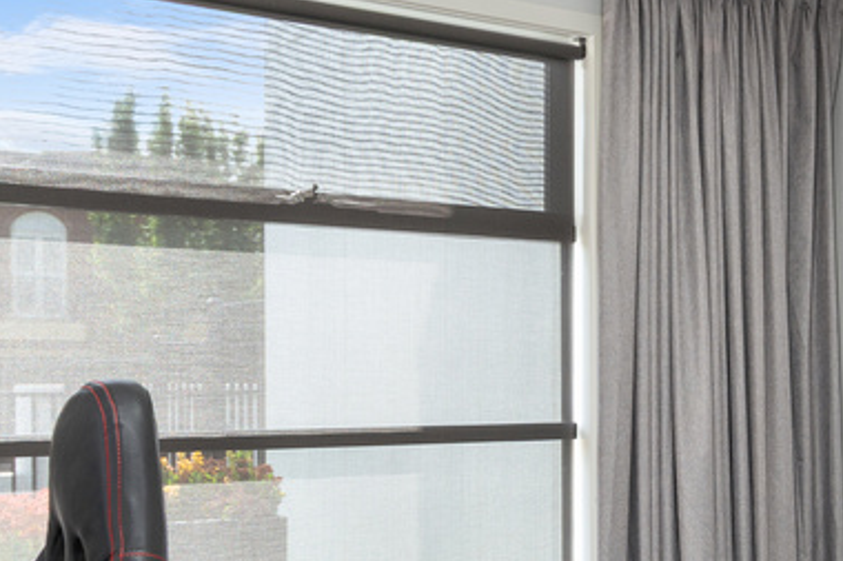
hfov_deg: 32.6
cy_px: 381
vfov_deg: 22.9
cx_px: 721
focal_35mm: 59
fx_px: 1381
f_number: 8
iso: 160
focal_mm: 14
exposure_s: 3
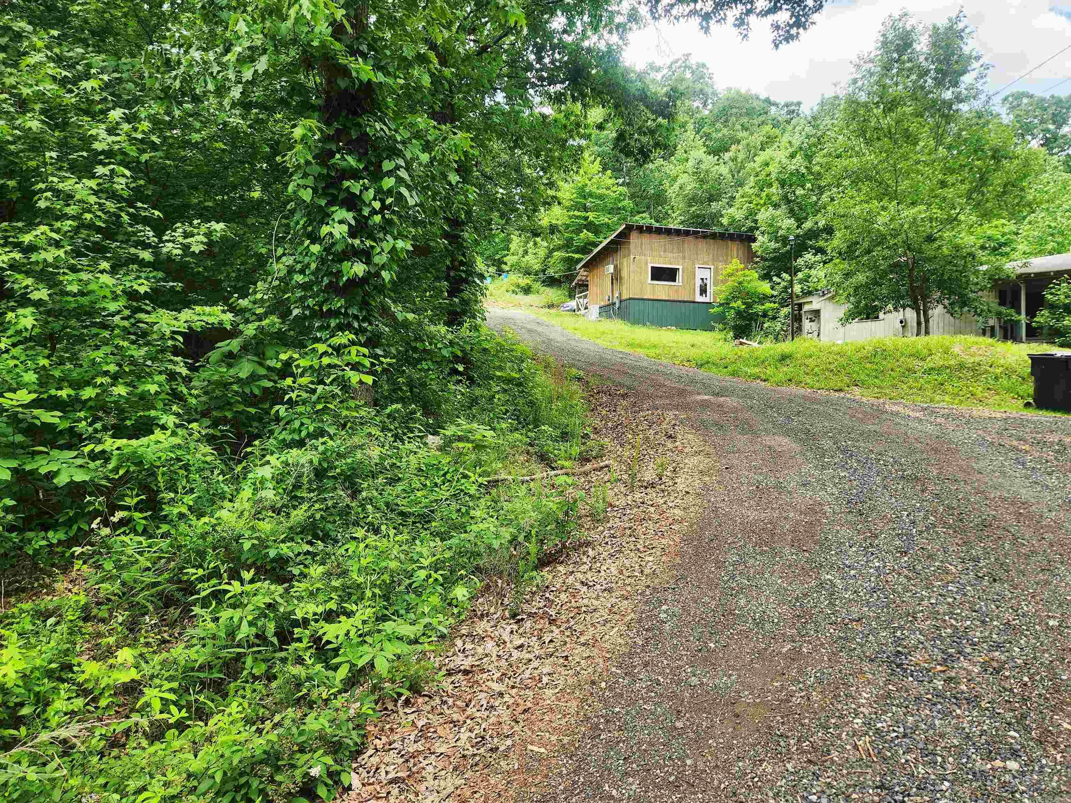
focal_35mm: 23
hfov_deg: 73.9
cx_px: 536
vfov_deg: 58.9
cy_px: 402
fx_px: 712
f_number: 1.8
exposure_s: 1/182
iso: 20
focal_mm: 5.4
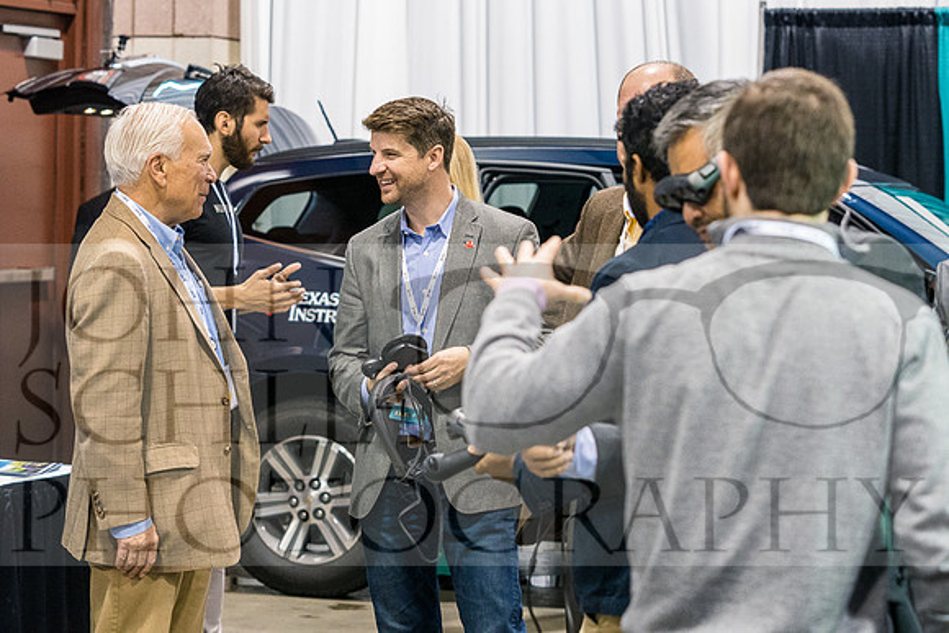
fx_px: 2768
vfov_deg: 13.0
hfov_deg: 19.5
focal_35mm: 105
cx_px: 474
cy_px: 316
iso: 3200
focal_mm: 70
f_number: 3.5
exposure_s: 1/125
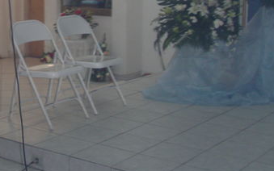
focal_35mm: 76
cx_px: 19
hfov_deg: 26.1
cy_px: 13
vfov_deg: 16.9
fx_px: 568
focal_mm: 6.7
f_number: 3.5
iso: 125
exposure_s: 1/30
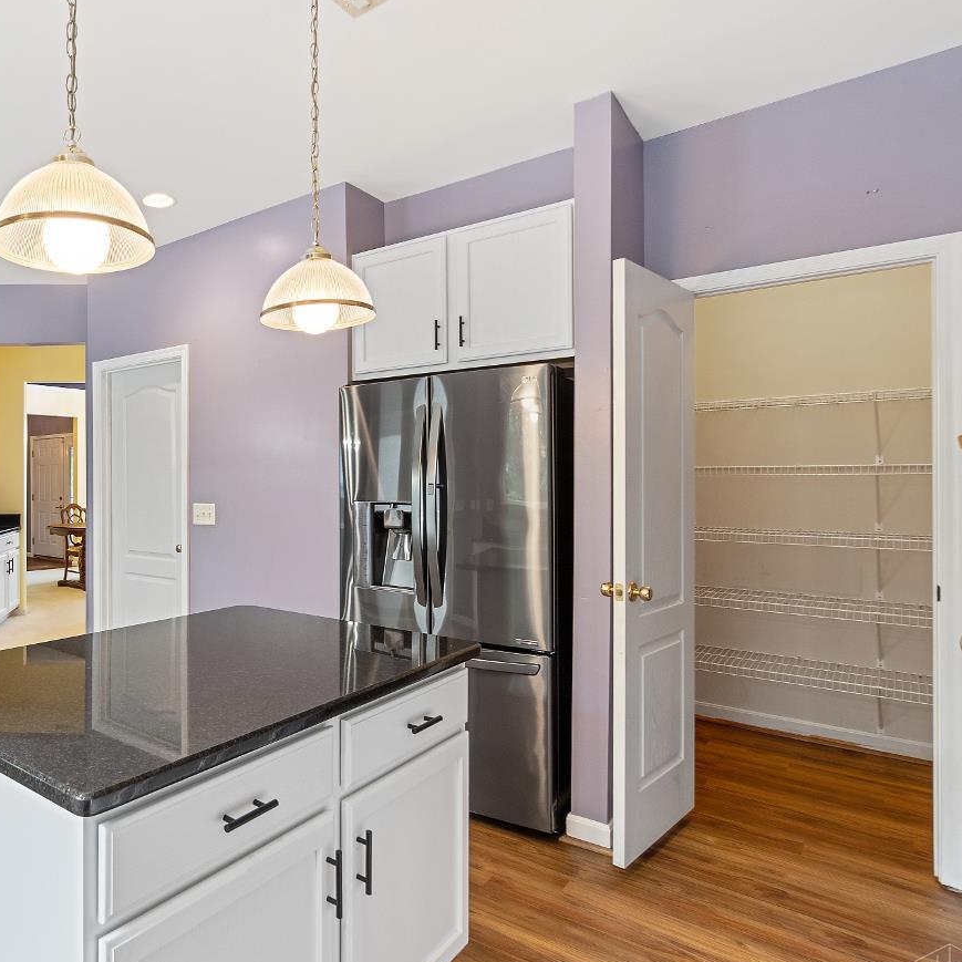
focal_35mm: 22
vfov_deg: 69.6
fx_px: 692
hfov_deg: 63.8
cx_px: 198
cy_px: 478
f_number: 6.3
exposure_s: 1/3
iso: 400
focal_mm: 10
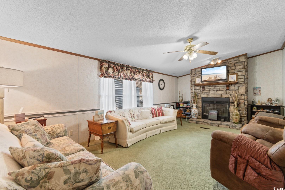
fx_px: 119
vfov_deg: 77.3
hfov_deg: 100.4
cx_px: 142
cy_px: 95
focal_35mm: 15
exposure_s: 2
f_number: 4.5
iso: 100
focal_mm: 10
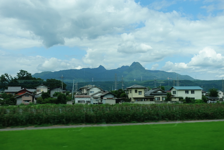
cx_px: 112
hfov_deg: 40.3
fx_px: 305
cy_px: 75
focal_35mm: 49
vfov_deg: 27.5
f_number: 4
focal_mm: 18.1
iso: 125
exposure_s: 1/100
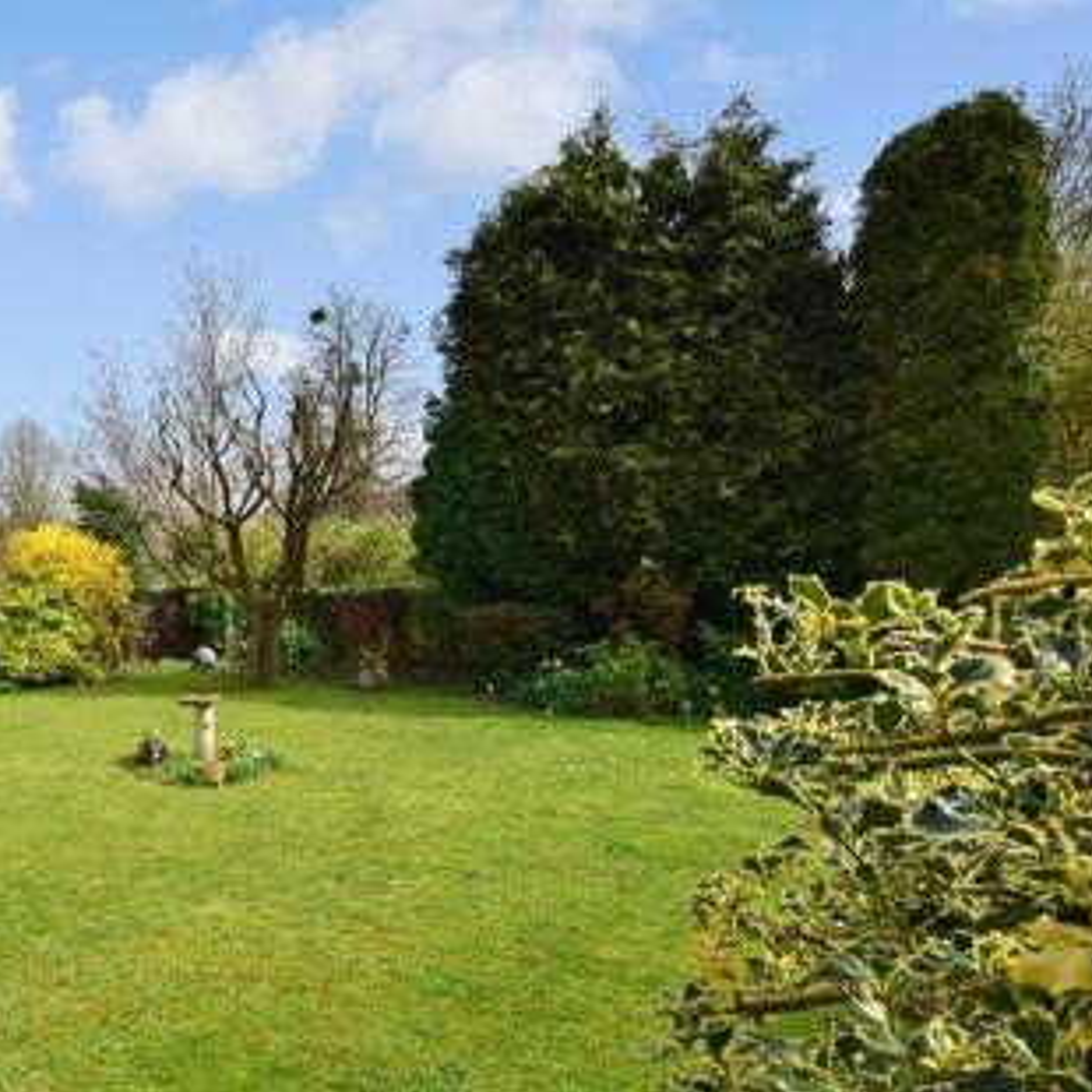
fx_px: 964
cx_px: 77
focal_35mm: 27
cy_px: 597
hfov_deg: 51.1
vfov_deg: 59.0
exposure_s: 1/500
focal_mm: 10
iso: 200
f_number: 11
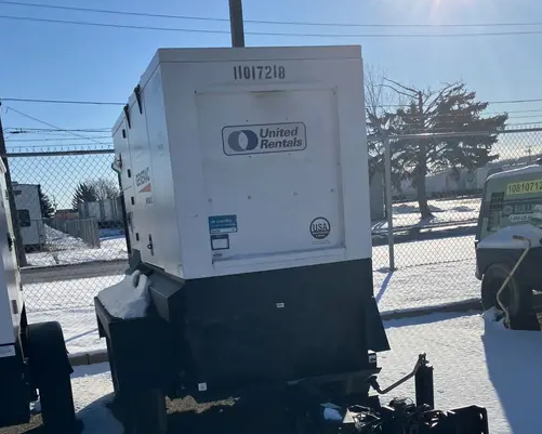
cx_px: 267
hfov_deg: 45.8
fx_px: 642
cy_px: 337
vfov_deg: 36.3
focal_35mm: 40
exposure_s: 1/3472
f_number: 1.8
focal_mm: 3.99
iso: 32
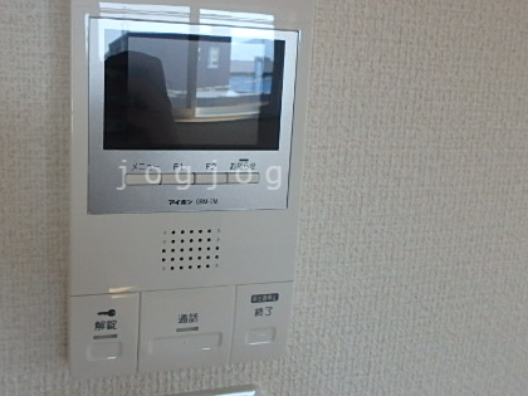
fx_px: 488
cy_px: 175
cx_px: 202
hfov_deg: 56.2
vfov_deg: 44.1
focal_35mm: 32
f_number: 3.5
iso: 500
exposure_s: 1/160
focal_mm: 3.7
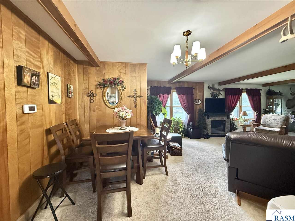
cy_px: 110
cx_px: 148
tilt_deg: -2.2
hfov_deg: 102.1
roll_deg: +0.1
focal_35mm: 14
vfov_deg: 85.7
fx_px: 119
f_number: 2.2
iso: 500
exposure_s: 1/60
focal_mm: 2.22
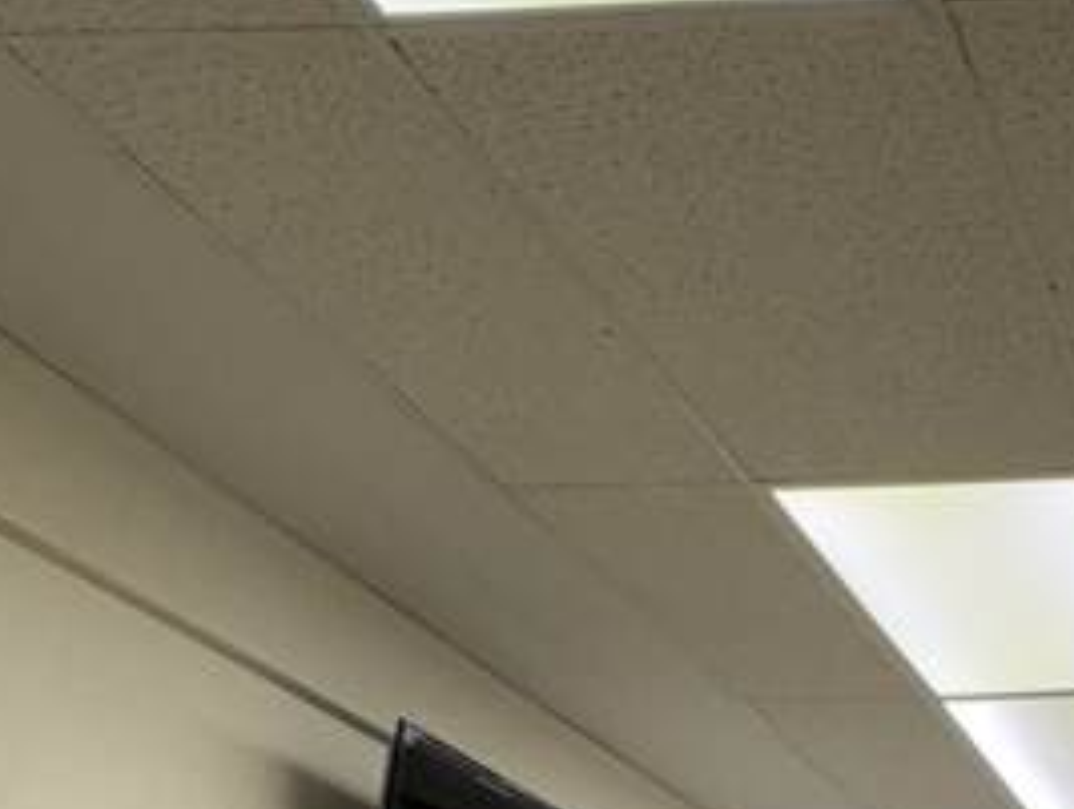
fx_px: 2082
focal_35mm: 67
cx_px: 1392
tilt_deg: +3.5
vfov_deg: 19.0
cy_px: 1256
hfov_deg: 25.1
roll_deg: +2.1
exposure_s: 1/132
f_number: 2.2
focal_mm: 2.22
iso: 50
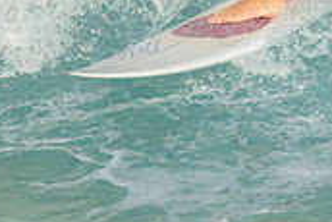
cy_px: -144
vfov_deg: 0.4
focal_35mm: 3716
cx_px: 345
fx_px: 34298
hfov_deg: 0.6
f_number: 11
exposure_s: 1/1600
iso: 720
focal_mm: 800
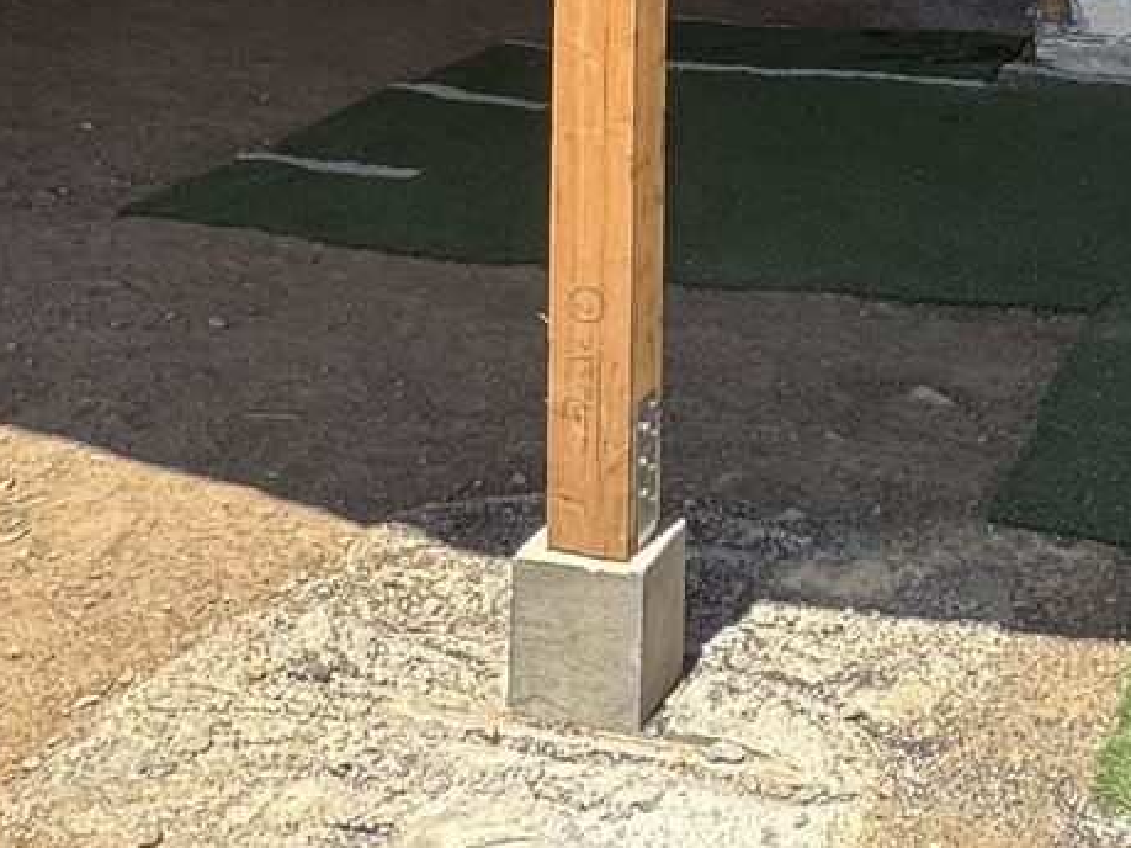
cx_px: 860
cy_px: -491
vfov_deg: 20.1
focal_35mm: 61
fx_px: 1993
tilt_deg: +3.5
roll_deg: -0.1
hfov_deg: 31.1
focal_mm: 2.22
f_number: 2.2
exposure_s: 1/337
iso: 40
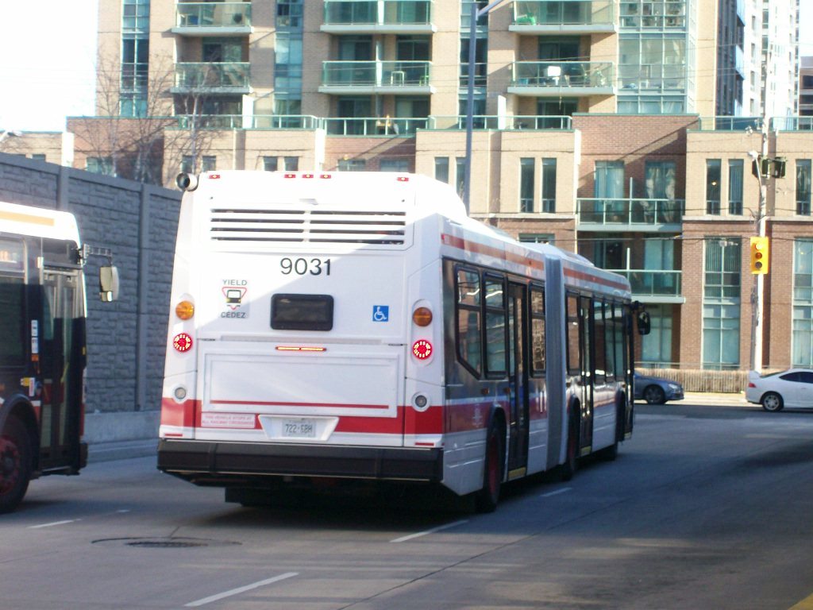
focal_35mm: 108
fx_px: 2537
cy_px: 305
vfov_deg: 13.7
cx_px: 406
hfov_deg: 18.2
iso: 92
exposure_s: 1/125
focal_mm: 18
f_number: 4.8
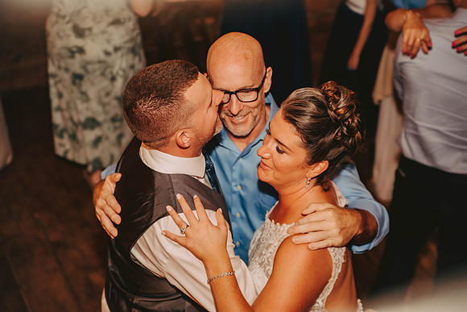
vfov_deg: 18.2
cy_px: 156
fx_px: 973
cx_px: 234
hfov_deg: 27.0
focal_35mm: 75
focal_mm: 75
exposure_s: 1/125
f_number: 2.8
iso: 1250
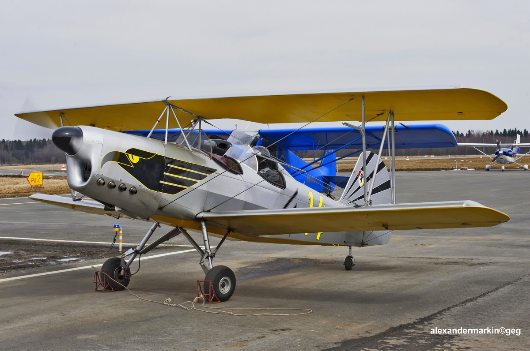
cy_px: 176
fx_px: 1029
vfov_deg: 19.4
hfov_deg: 28.9
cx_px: 265
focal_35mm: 70
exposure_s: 1/320
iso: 400
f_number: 16
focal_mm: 70
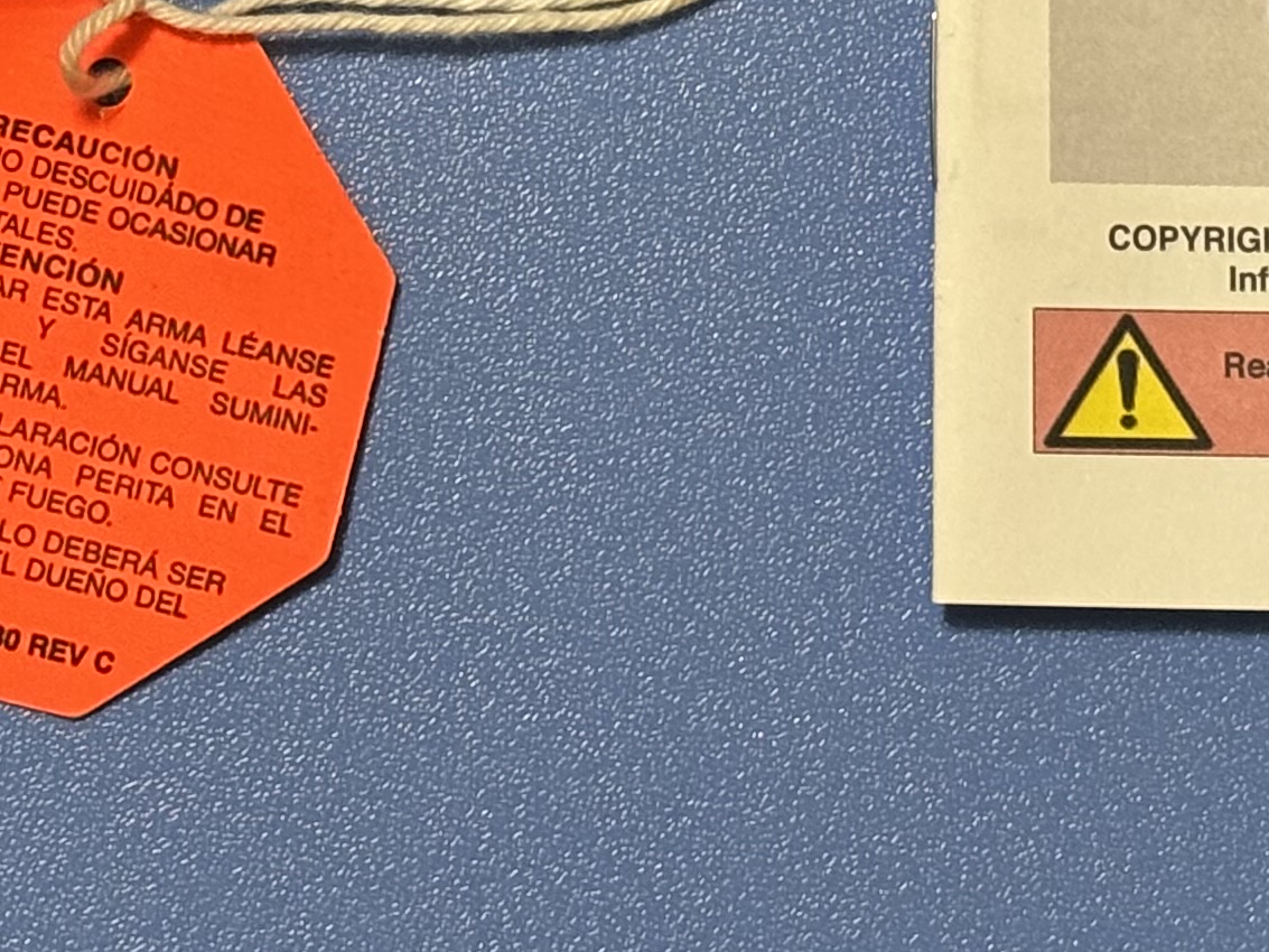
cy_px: -559
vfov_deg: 7.8
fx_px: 6783
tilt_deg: -79.8
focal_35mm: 185
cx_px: 592
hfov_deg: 10.7
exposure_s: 1/60
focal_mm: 5.96
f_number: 1.6
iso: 125
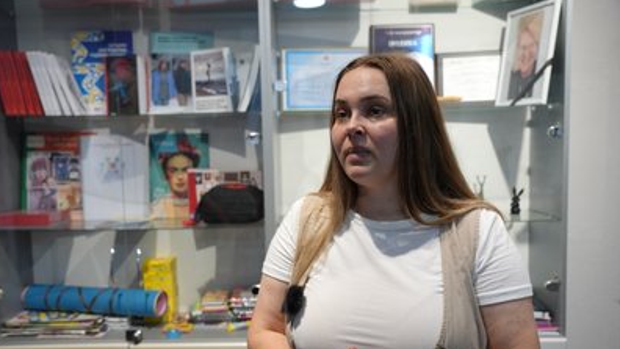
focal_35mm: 36
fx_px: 592
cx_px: 308
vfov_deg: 32.8
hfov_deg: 55.3
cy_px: 204
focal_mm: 34
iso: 1250
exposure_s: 1/160
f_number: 4
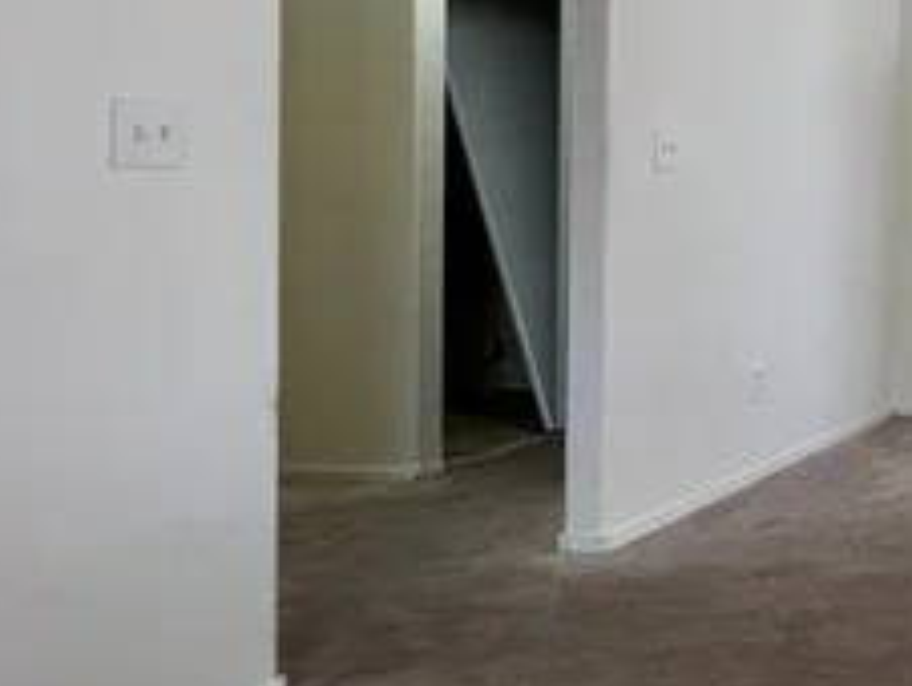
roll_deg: -1.1
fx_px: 1213
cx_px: 1388
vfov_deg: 31.0
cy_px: 174
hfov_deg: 27.4
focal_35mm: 46
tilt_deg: -0.7
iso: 125
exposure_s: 1/120
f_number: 1.8
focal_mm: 1.57
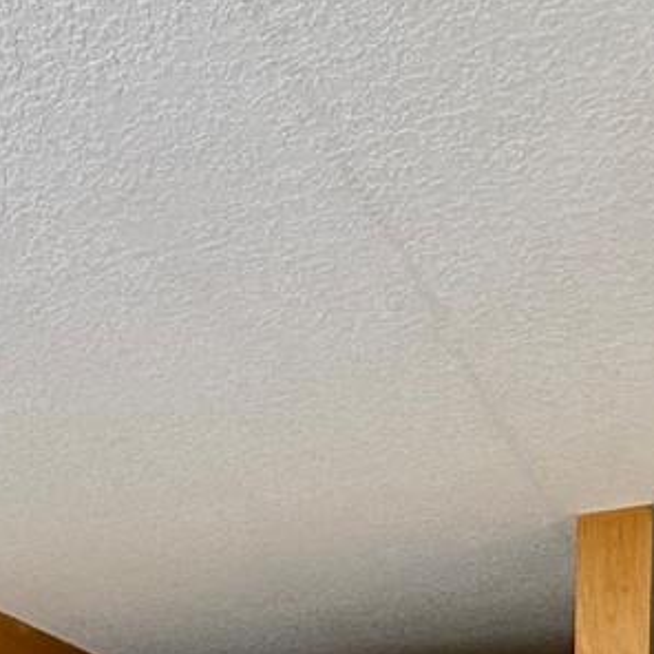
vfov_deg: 21.0
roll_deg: -0.6
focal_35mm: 67
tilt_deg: -2.3
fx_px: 1432
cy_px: 1034
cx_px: 86
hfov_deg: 25.1
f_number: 2.2
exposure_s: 1/120
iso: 80
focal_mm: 2.22
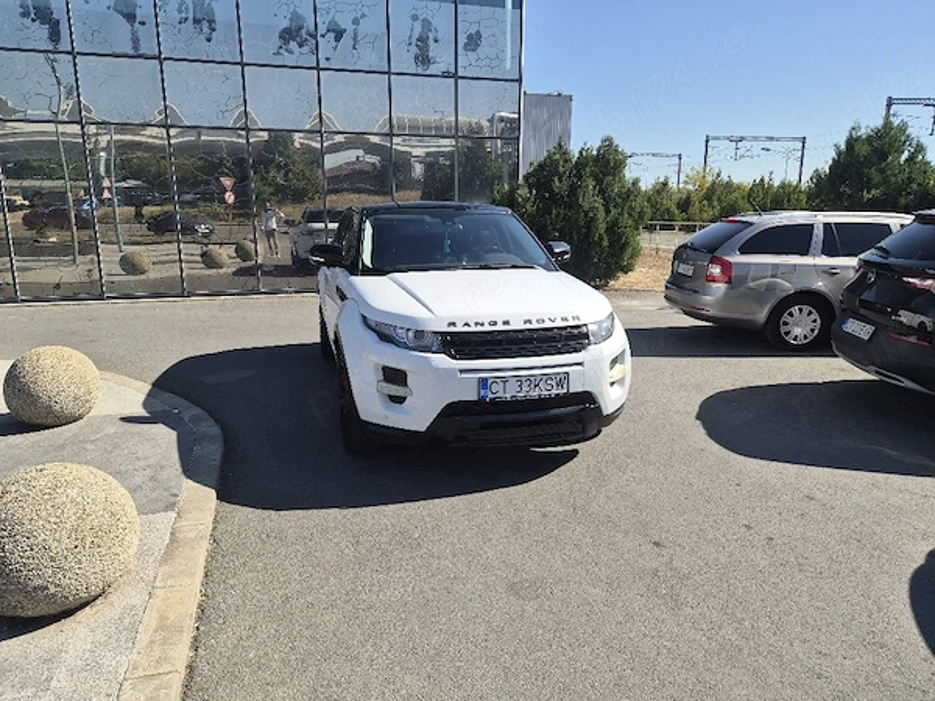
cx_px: 468
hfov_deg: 73.9
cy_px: 350
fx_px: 621
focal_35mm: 23
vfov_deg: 58.9
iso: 80
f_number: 1.8
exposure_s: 1/5000
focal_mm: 5.4
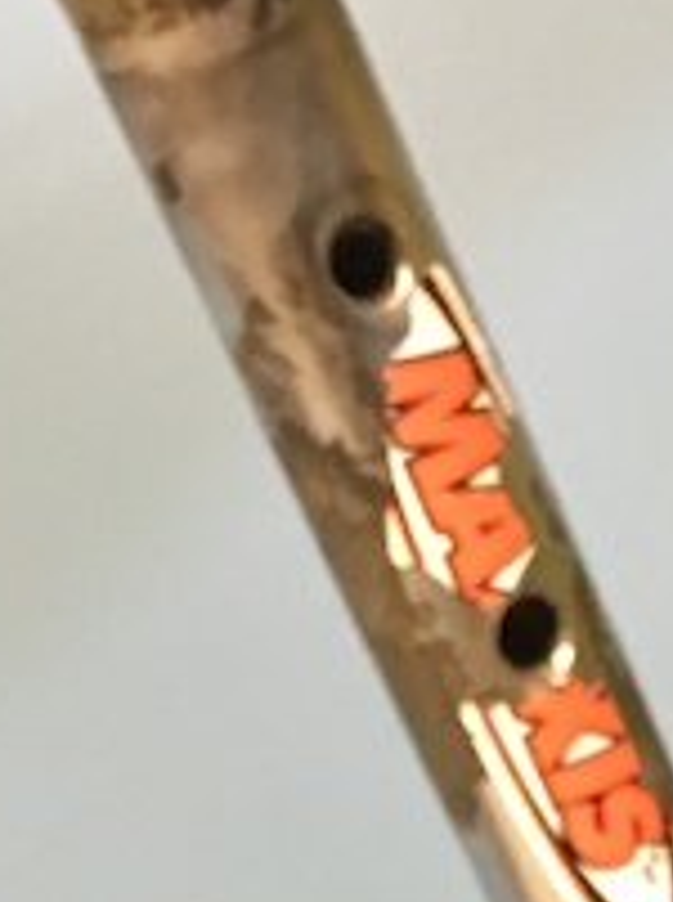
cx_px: 799
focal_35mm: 148
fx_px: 3849
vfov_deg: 12.4
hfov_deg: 9.9
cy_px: 1539
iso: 200
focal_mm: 4.15
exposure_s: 1/20
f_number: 2.2
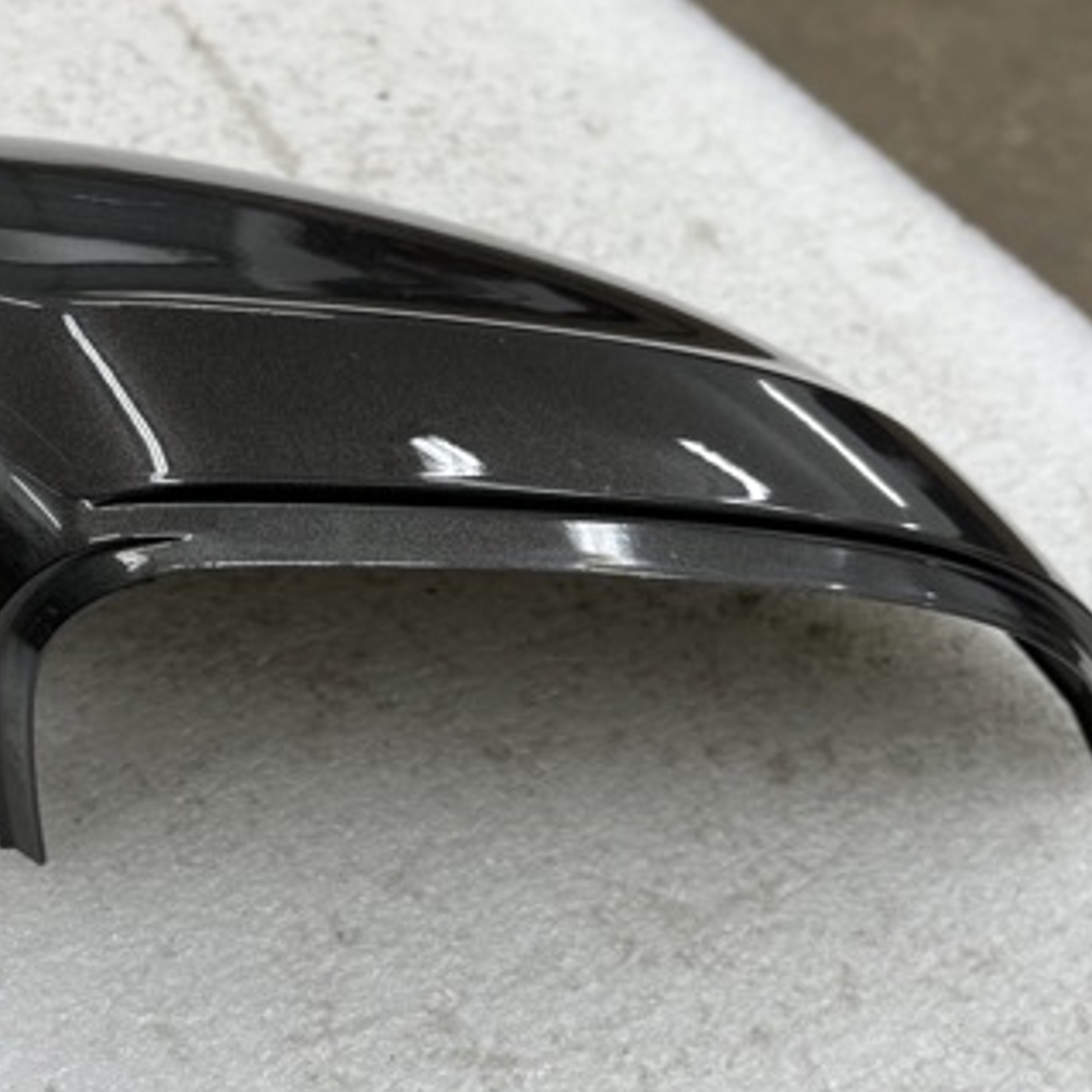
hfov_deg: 36.3
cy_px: 543
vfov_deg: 36.8
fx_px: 1642
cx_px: 339
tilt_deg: -51.2
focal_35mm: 46
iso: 40
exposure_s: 1/100
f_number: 1.6
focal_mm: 5.1
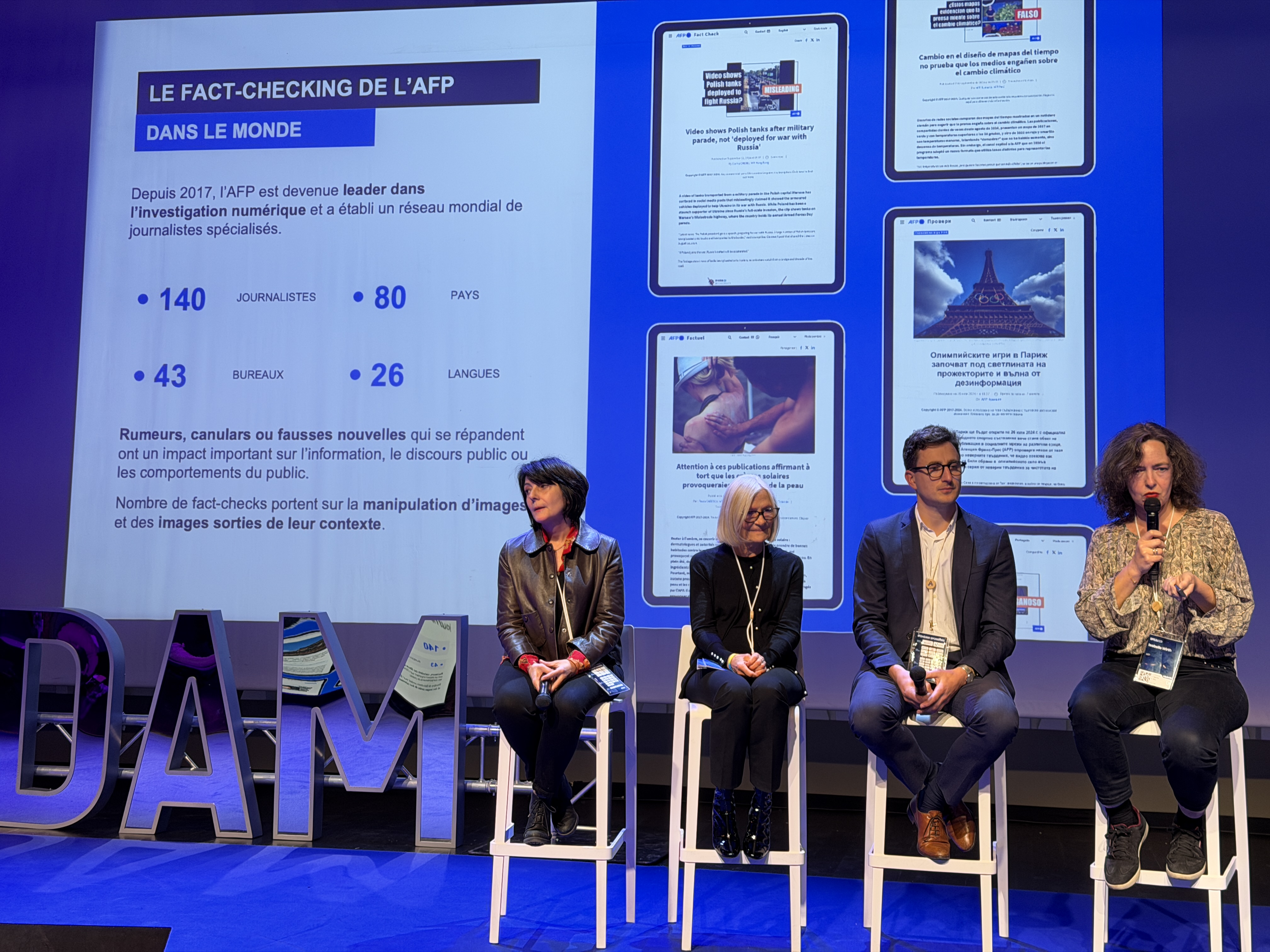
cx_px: 635
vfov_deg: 30.3
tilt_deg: +2.4
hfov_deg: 39.7
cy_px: 476
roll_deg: -0.6
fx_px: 1761
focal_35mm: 48
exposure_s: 1/50
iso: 80
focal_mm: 6.76
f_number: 1.78
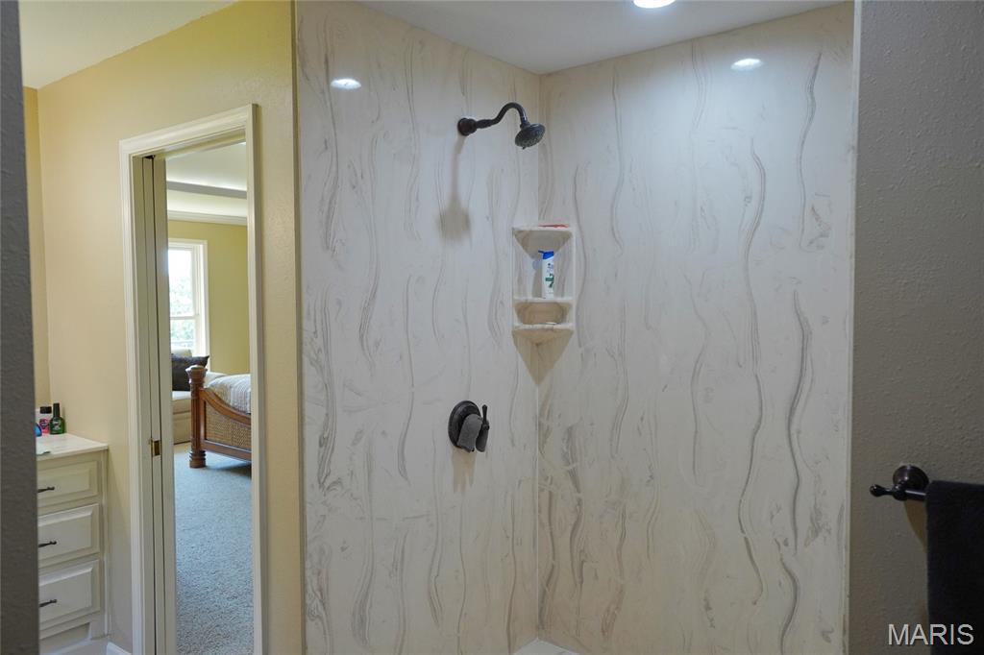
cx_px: 492
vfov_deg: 50.4
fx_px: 697
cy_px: 328
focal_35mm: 26
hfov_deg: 70.5
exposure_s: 1/160
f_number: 4
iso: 640
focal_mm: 17
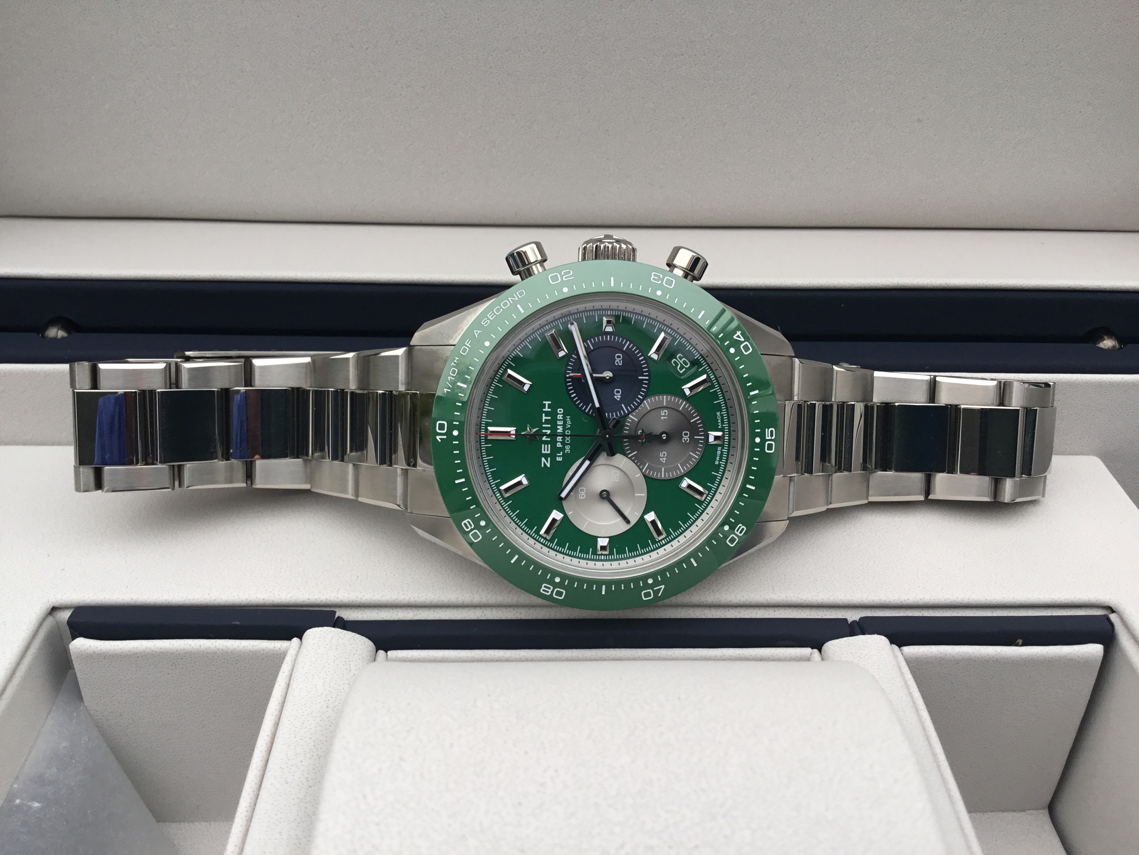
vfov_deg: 45.4
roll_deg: +1.3
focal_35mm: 31
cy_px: 428
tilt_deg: -34.0
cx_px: 570
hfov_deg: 58.4
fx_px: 1020
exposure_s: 1/120
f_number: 2.4
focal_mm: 3.3
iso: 32
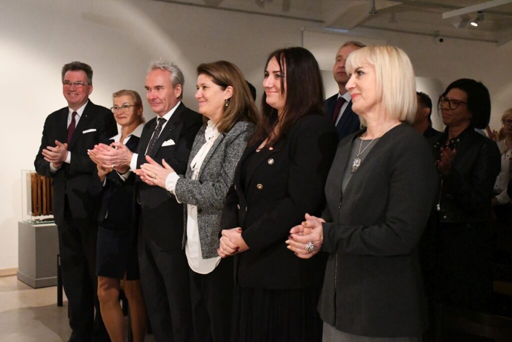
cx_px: 256
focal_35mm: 48
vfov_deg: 28.1
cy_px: 171
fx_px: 683
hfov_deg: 41.1
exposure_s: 1/160
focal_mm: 32
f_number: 5.6
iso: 16000
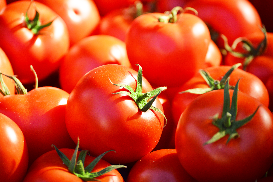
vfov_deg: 10.7
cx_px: 136
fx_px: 966
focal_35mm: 128
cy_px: 91
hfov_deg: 16.1
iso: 200
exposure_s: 1/320
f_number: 5
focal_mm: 85
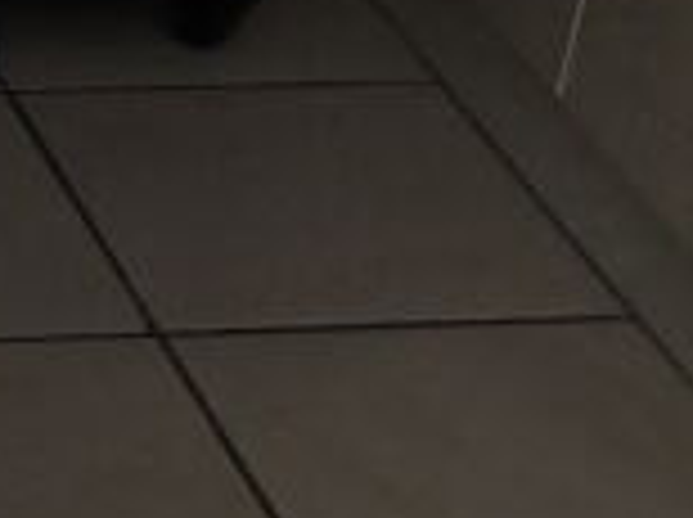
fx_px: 3898
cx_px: -837
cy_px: 360
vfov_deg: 7.6
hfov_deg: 9.3
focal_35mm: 195
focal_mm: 5.4
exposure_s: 1/8
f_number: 3.5
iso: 400
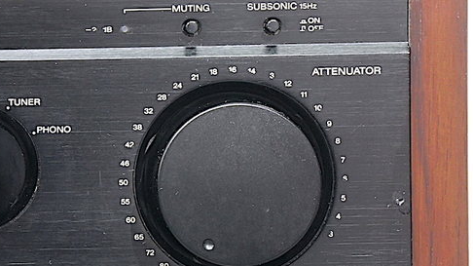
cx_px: 32
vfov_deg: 4.5
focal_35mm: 267
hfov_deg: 8.1
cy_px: 234
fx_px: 3348
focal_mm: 22.3
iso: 100
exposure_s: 3.2
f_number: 6.3
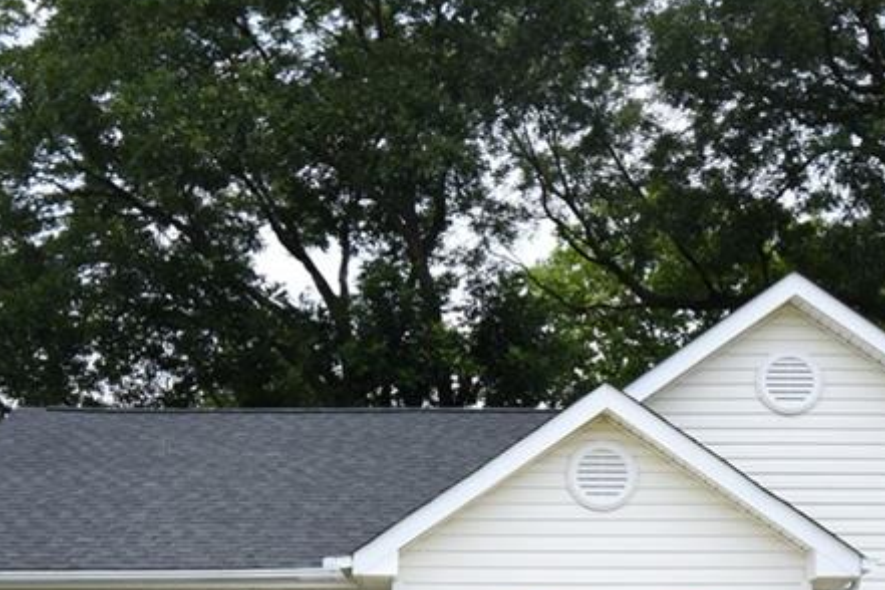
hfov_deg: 30.4
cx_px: 496
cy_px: 530
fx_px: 1626
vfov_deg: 20.2
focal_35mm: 66
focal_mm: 19
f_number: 5.6
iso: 100
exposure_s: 1/200
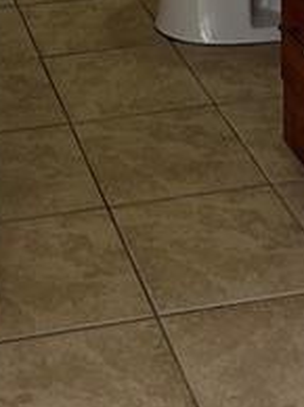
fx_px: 1209
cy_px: -256
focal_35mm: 103
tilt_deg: -11.6
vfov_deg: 16.8
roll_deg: +1.4
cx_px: 36
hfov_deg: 14.2
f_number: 1.5
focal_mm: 5.7
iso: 125
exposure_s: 1/119
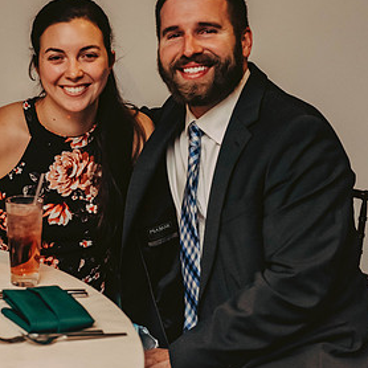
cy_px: 122
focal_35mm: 117
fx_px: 1407
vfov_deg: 14.9
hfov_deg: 14.8
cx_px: 73
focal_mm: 66
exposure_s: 1/200
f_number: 3.2
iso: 2500
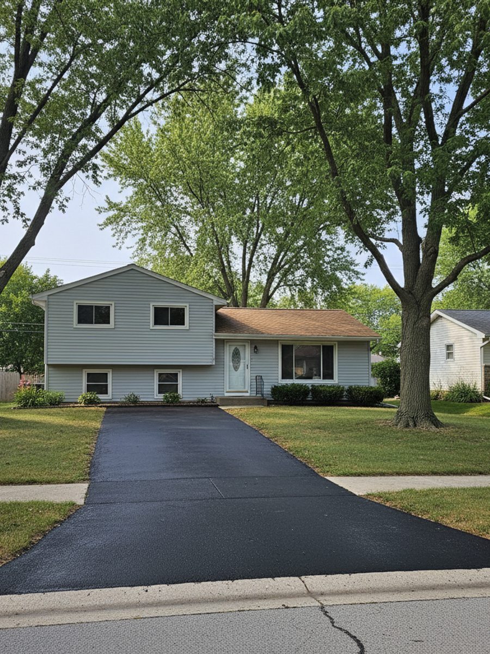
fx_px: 491
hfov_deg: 53.1
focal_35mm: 26
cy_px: 327
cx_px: 245
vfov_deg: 67.3
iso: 665
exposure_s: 1/105
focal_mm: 5.7
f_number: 1.5
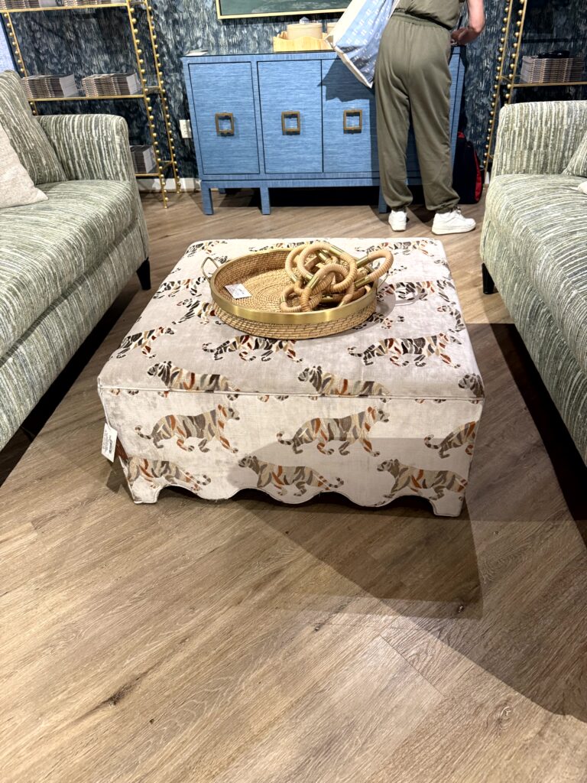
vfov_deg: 71.6
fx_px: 543
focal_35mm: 24
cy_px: 392
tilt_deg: -36.4
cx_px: 294
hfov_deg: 56.8
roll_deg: +4.9
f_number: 1.78
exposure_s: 1/60
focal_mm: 6.76
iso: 320
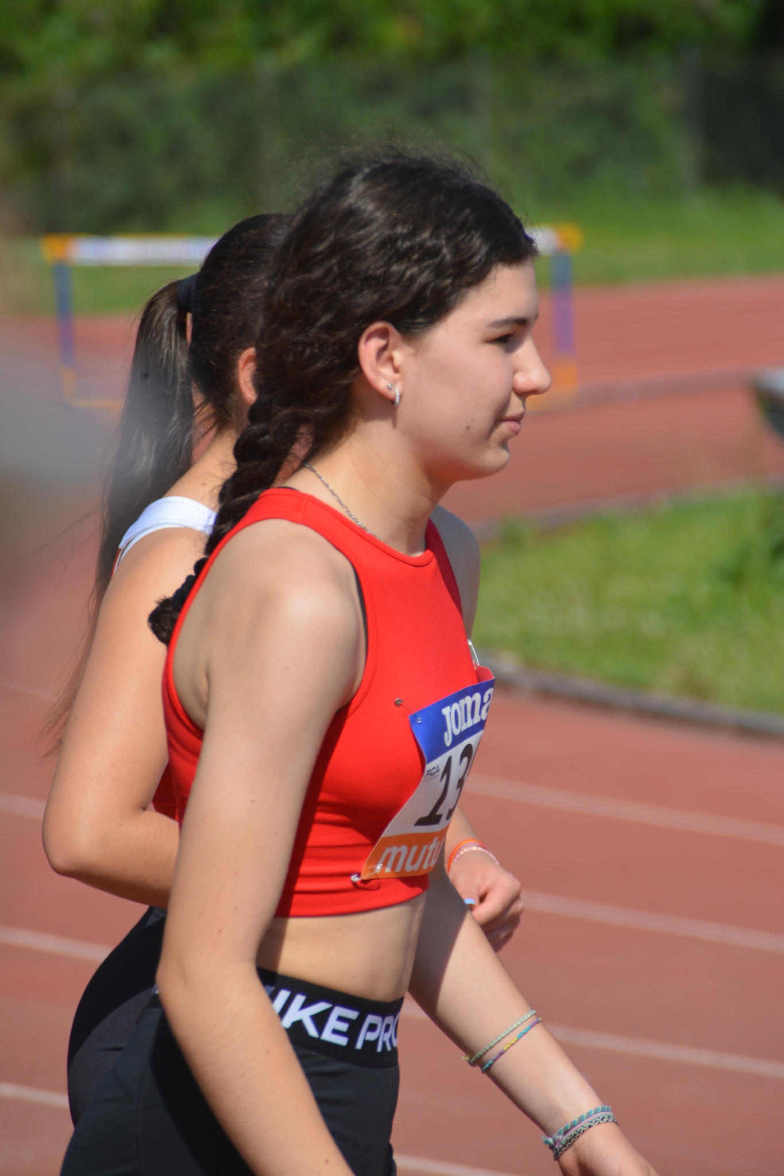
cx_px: 392
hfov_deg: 4.6
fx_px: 9801
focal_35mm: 300
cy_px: 588
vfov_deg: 6.9
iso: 400
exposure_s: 1/1600
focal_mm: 200
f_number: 7.1
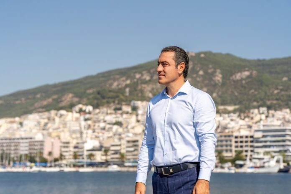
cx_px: 146
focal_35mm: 85
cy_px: 97
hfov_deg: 23.9
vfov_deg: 16.1
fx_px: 687
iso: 100
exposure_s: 1/1250
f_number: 5
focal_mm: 85
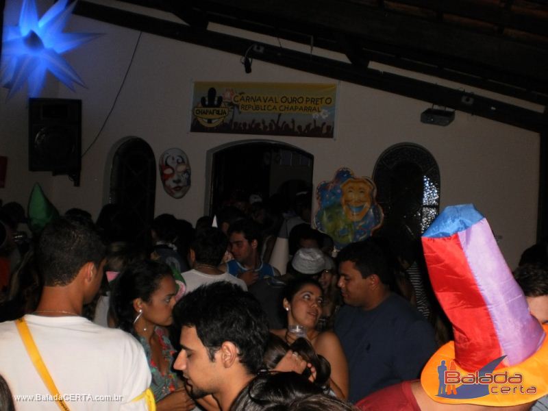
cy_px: 206
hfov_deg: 51.4
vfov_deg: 39.7
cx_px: 274
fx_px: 570
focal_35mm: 36
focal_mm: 6.3
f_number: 3.1
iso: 160
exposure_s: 1/30
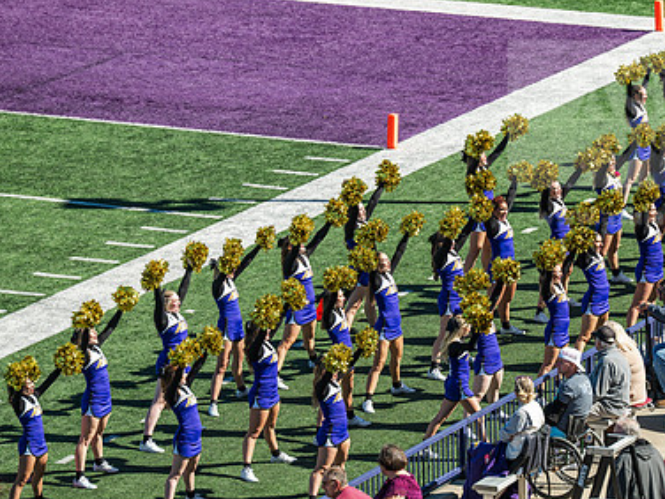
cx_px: 455
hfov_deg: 6.7
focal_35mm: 297
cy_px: 254
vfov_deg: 5.0
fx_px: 5706
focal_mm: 200
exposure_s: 1/500
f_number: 4.5
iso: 100
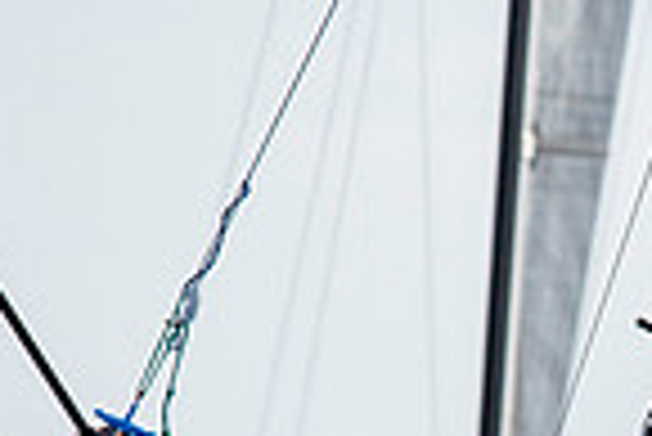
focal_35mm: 1941
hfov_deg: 1.1
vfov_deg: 0.7
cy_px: 685
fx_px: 35188
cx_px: 929
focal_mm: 300
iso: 400
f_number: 5
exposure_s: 1/5000
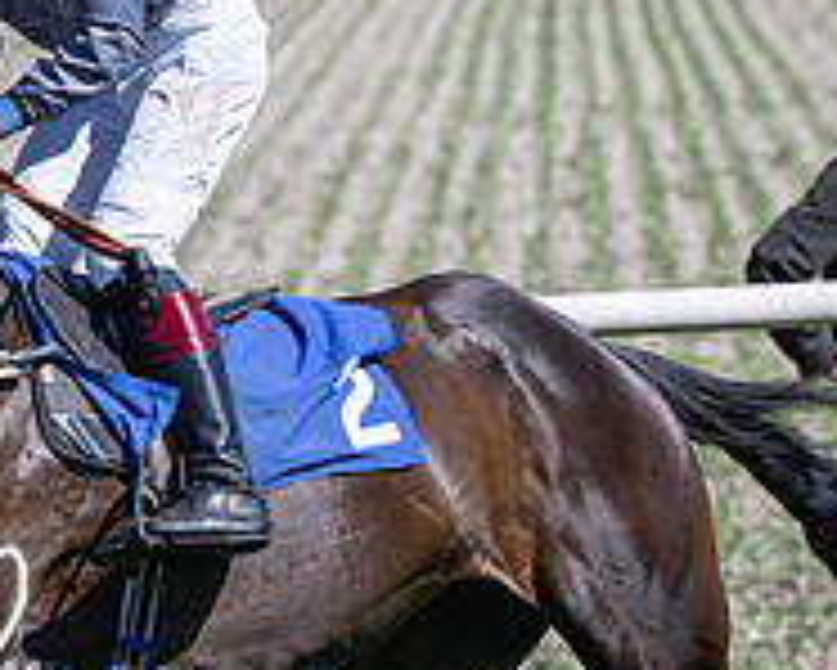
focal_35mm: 443
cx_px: 522
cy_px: 484
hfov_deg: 4.4
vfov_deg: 3.5
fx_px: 10980
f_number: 4
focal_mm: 115
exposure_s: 1/2000
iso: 160
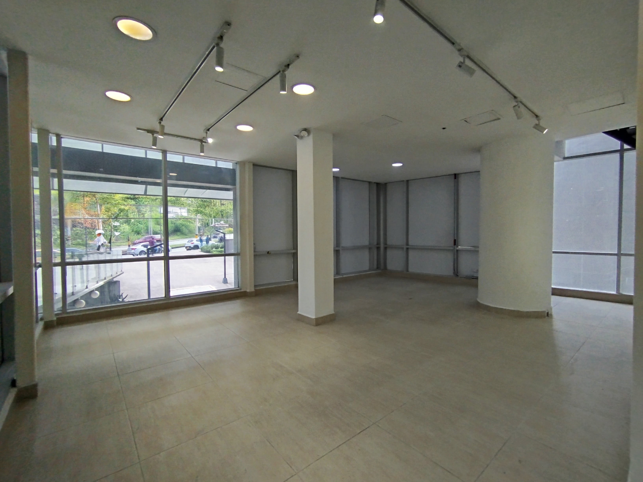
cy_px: 241
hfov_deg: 98.2
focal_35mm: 15
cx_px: 322
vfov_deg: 81.7
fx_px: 279
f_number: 2.2
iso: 100
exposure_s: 1/120
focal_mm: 1.65
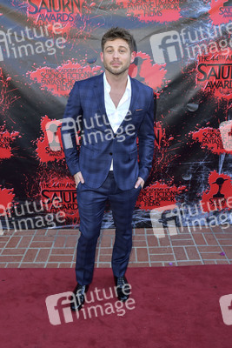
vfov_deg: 67.4
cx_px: 116
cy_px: 174
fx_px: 261
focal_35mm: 27
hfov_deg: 48.0
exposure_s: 1/250
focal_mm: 27
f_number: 6.3
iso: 250
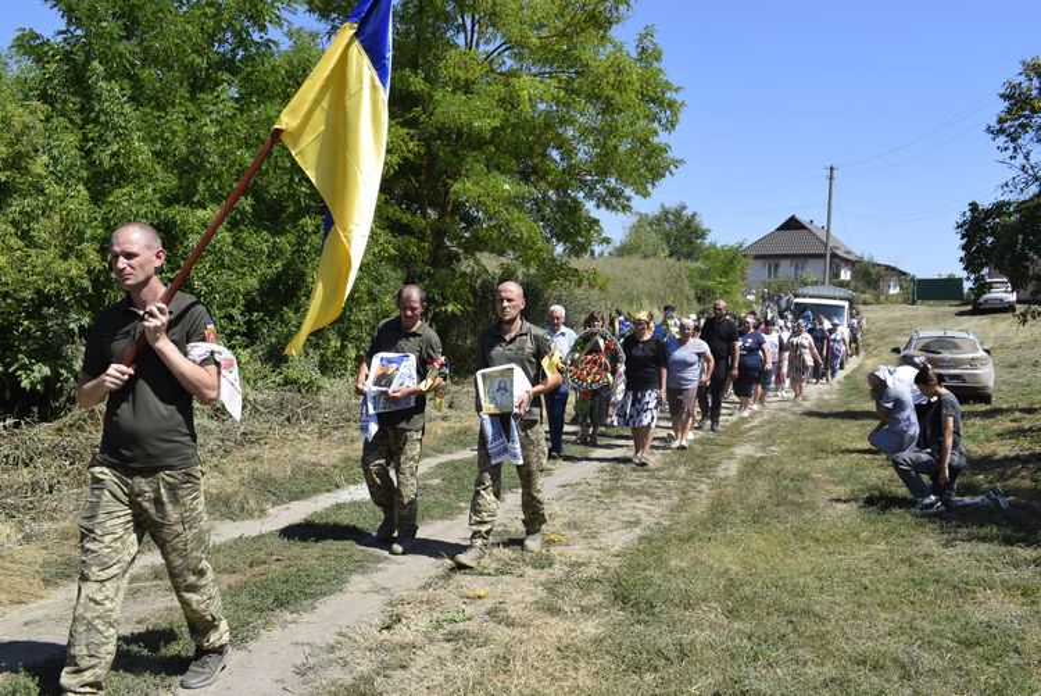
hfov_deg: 59.5
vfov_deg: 41.8
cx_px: 520
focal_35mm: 32
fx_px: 911
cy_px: 348
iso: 200
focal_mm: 21
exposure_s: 1/400
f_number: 10
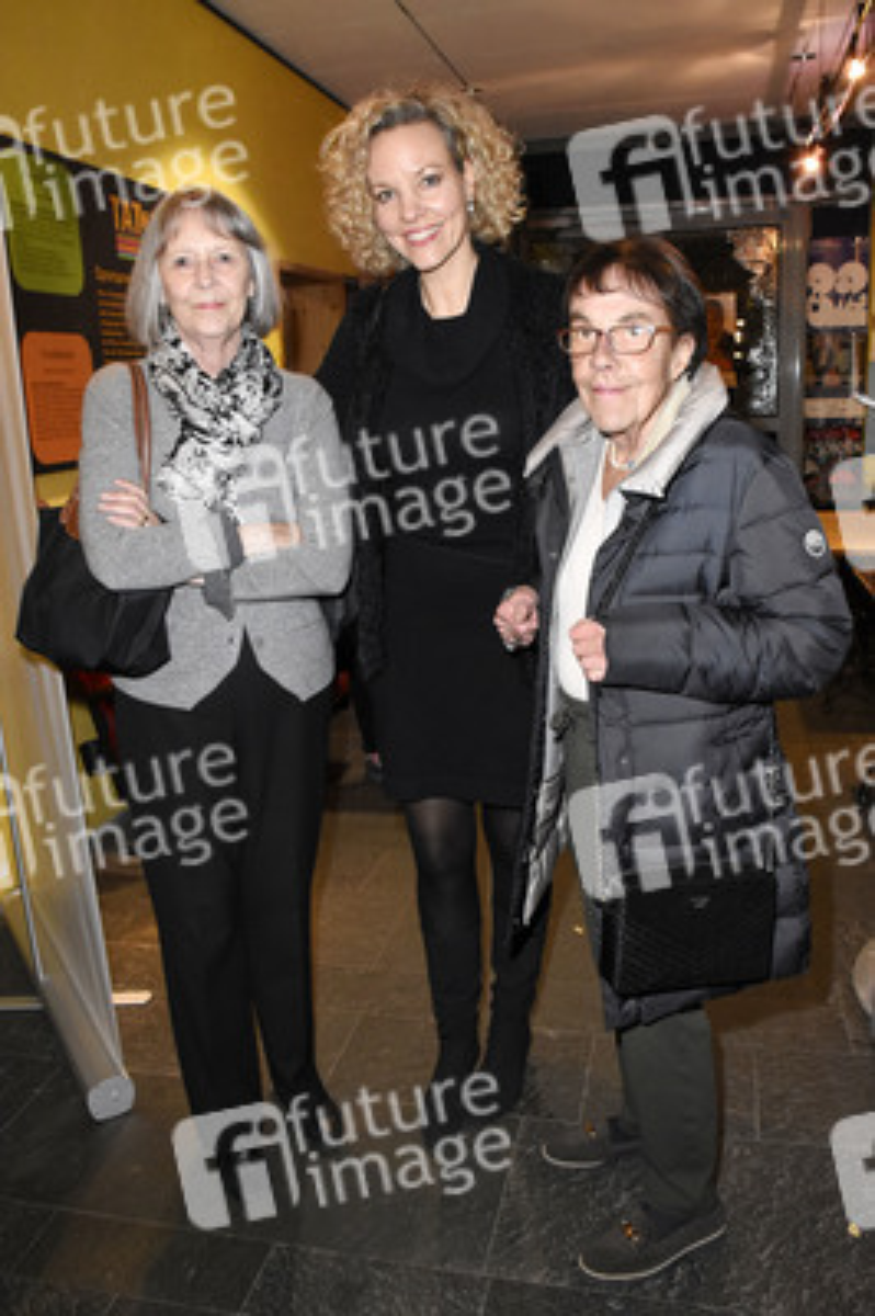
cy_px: 658
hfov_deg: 43.5
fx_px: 1096
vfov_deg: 62.0
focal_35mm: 30
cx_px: 438
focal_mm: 20
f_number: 6.3
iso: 4000
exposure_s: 1/60
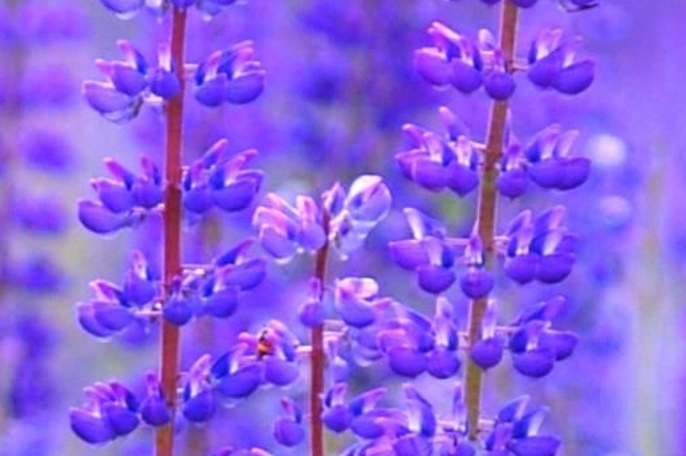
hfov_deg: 1.8
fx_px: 22431
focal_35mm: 1178
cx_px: 642
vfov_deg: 1.2
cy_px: 707
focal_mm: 135
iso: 200
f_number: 5.6
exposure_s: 1/250
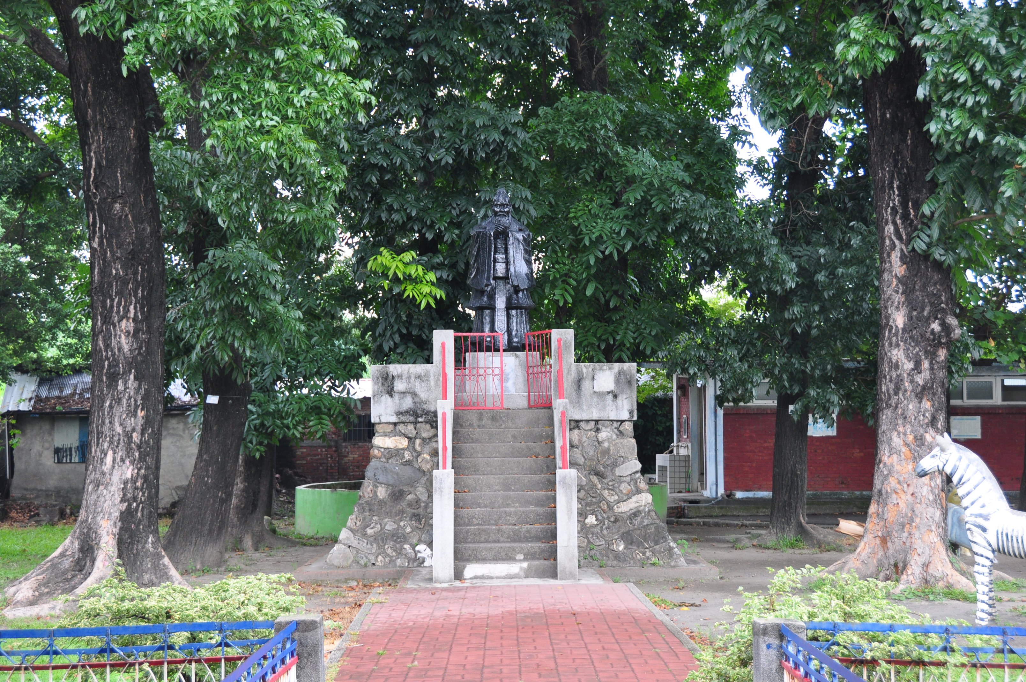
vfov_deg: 22.6
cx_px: 513
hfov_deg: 33.4
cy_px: 341
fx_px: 1708
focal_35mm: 60
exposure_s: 1/100
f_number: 5
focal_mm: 40
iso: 400
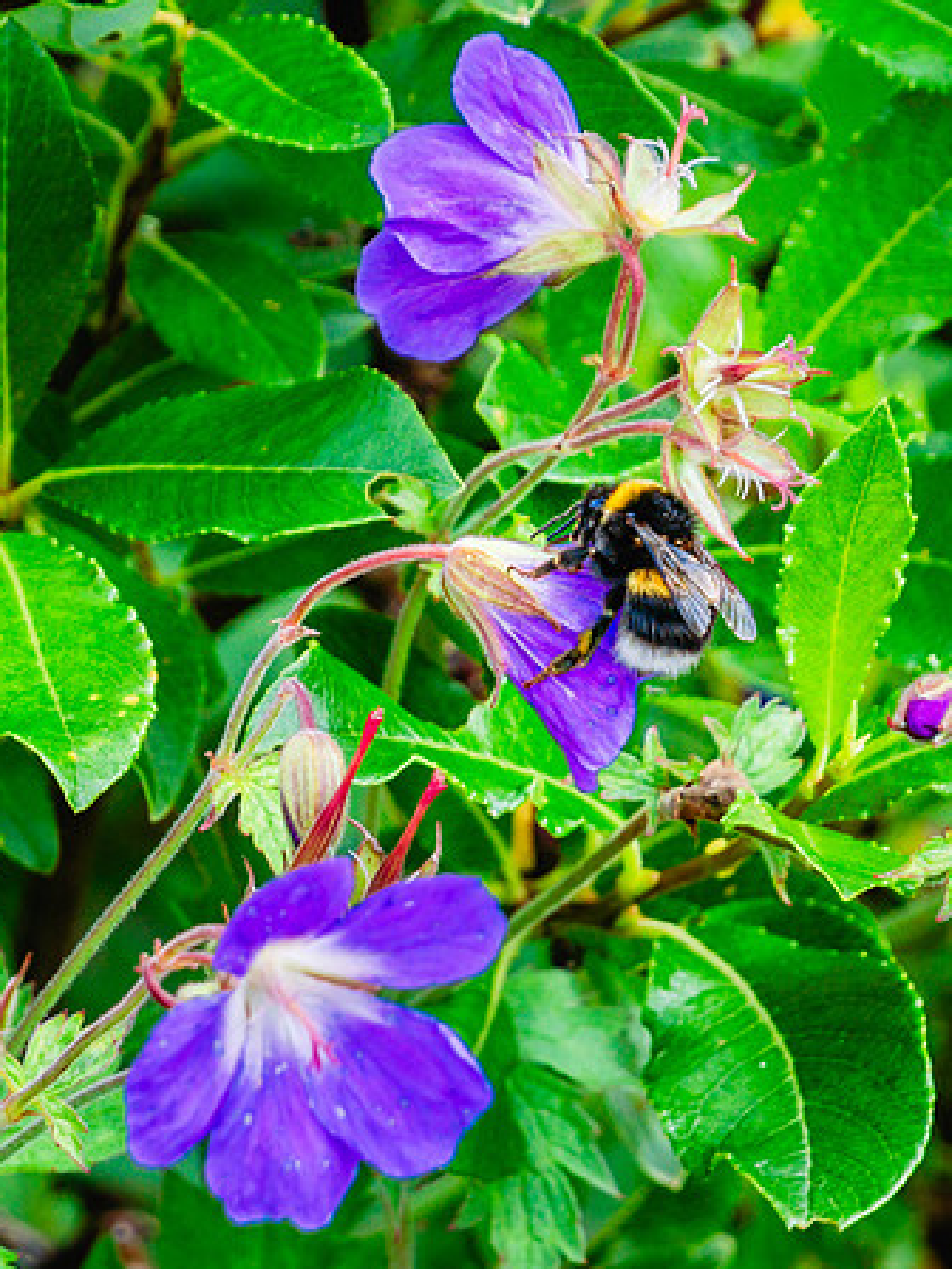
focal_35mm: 759
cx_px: 521
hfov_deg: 2.0
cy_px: 506
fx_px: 27832
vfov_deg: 2.6
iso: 100
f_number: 9
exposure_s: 1/100
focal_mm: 210
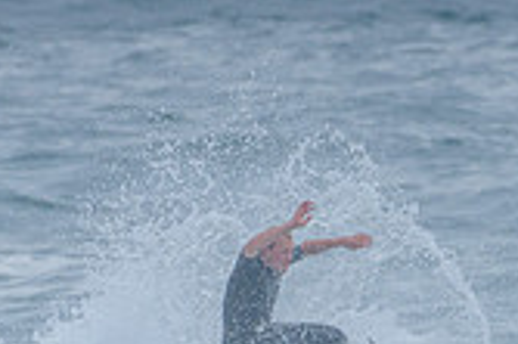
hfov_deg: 1.0
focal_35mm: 2130
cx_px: 316
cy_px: 413
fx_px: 30618
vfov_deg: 0.6
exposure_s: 1/1250
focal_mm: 500
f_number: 5.6
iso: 640
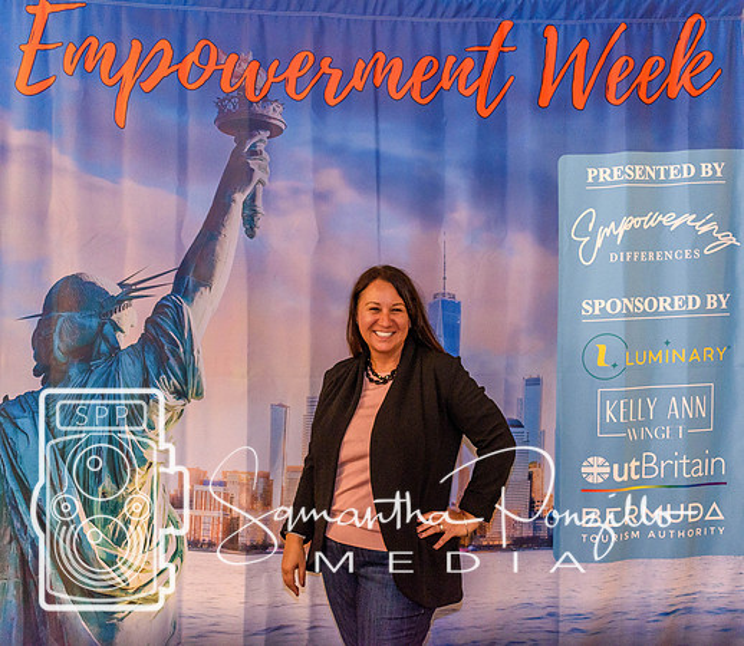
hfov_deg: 43.6
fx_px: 929
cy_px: 323
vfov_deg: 38.4
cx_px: 376
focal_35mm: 41
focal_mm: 23
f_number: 3.8
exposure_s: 1/60
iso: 1000
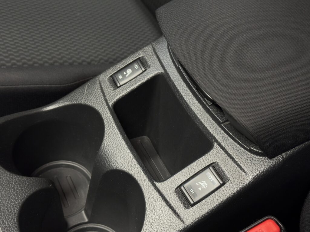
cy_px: 116
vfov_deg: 30.3
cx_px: 155
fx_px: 430
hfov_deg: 39.7
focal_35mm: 48
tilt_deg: -47.9
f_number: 1.78
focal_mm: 6.76
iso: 250
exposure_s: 1/49
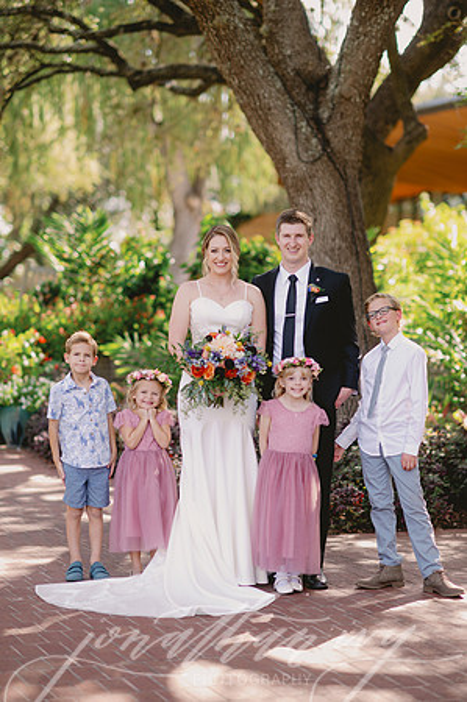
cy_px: 351
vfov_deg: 23.9
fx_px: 1658
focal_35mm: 85
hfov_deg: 16.0
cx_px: 234
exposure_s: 1/320
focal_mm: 85
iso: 50
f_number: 2
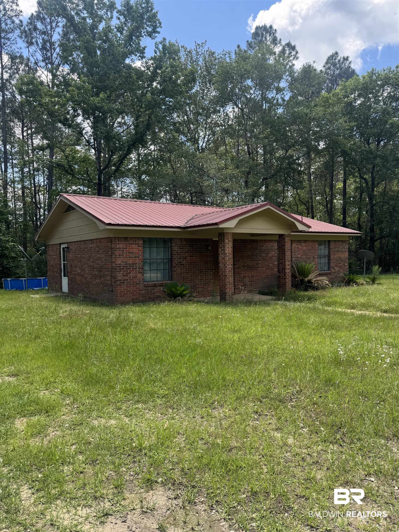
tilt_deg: -1.5
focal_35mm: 24
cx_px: 200
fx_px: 369
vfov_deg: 71.6
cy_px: 266
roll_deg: +1.6
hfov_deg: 56.8
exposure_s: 1/842
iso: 80
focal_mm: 6.76
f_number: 1.78
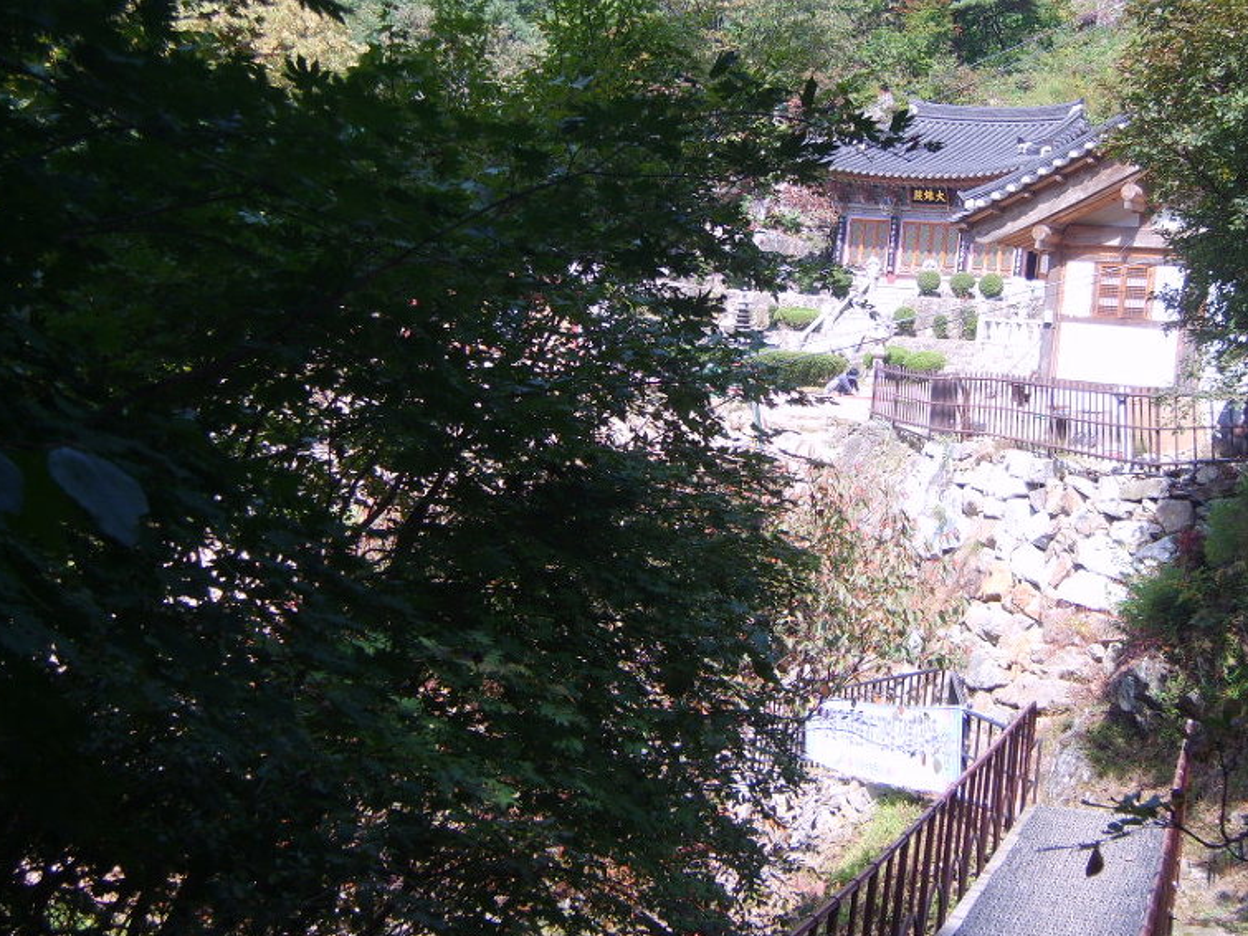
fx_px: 2379
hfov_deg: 29.3
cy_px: 371
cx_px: 757
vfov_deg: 22.2
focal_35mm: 66
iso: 50
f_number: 3.5
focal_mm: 11
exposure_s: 1/250
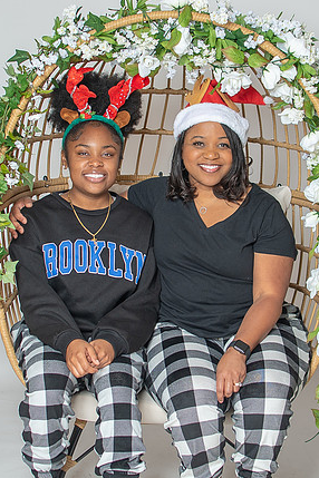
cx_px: 179
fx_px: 1183
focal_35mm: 89
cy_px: 210
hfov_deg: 15.4
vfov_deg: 22.9
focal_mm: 35
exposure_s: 1/250
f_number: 3.2
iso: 100
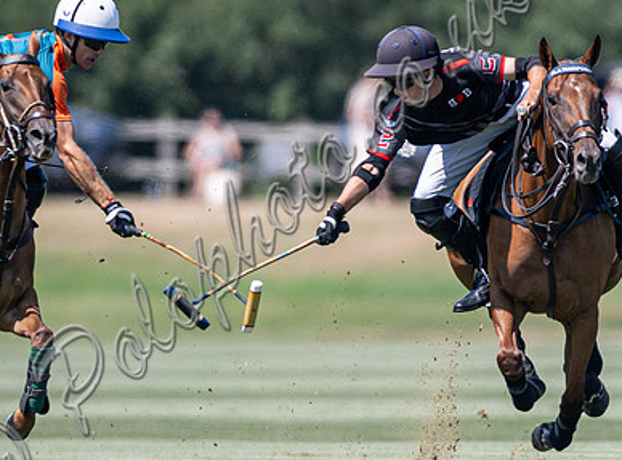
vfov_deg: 0.9
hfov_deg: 1.2
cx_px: 396
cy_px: 327
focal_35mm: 1597
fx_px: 28554
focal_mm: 400
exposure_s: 1/3200
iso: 200
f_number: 2.8
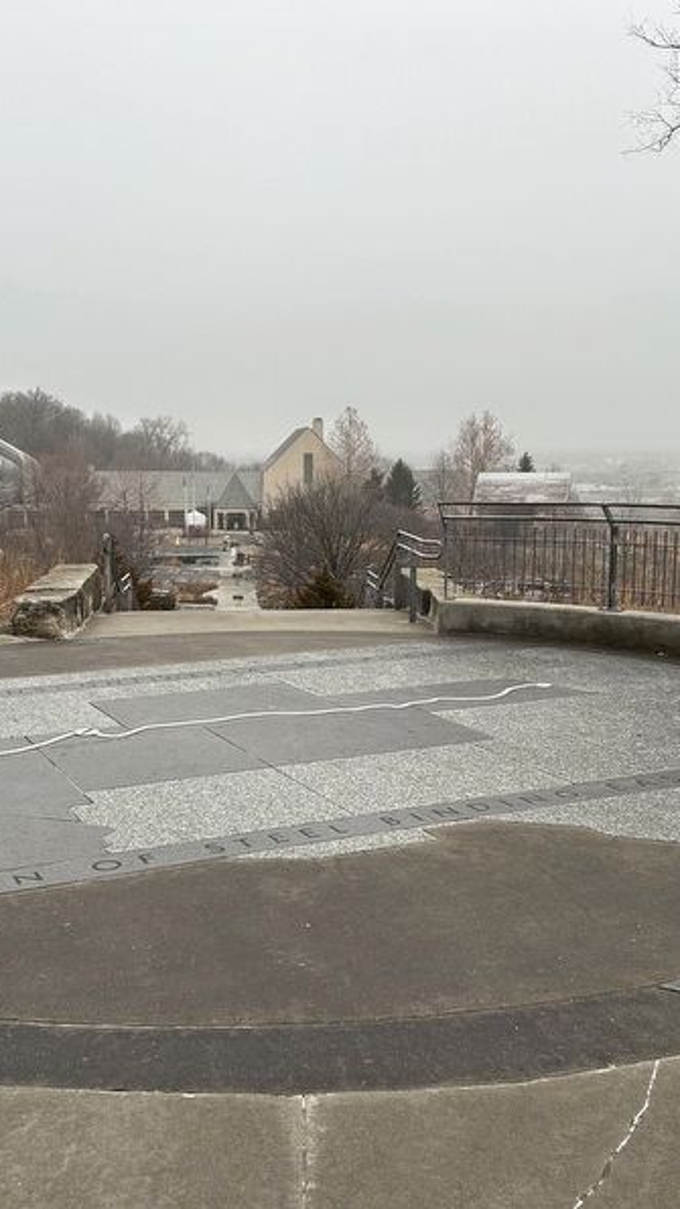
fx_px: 1219
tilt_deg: -7.5
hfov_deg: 31.2
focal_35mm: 38
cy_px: 604
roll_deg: +0.0
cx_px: 311
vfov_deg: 52.8
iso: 50
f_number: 1.5
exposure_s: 1/482
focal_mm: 5.7
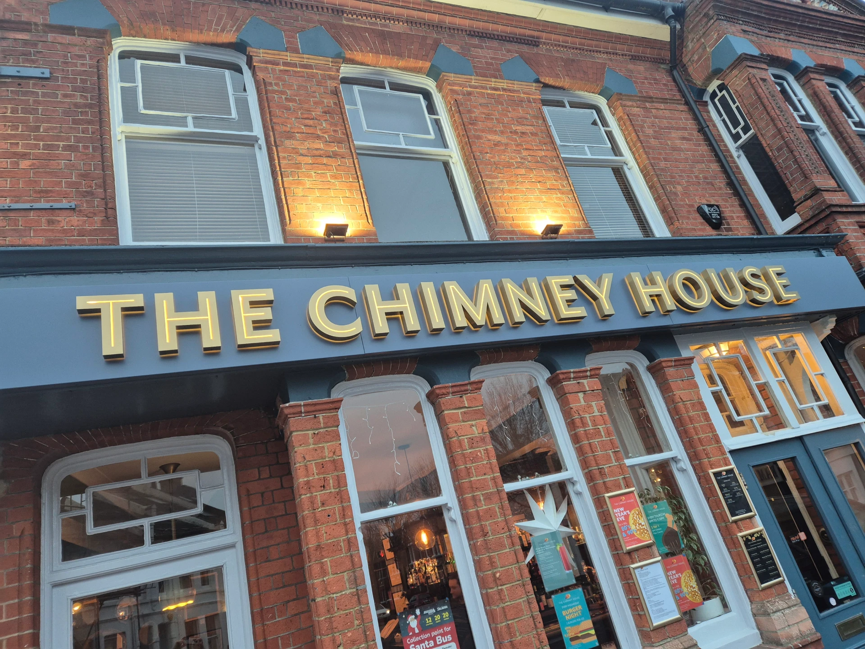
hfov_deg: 73.9
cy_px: 324
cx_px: 432
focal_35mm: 23
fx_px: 575
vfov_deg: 58.9
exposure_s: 1/100
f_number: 1.8
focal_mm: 5.4
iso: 320
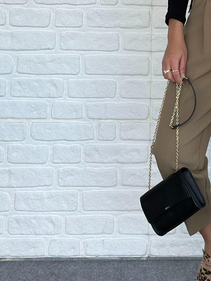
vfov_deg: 16.5
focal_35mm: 117
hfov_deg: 12.4
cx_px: 233
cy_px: 6
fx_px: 951
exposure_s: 1/339
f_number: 1.78
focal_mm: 6.86
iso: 80
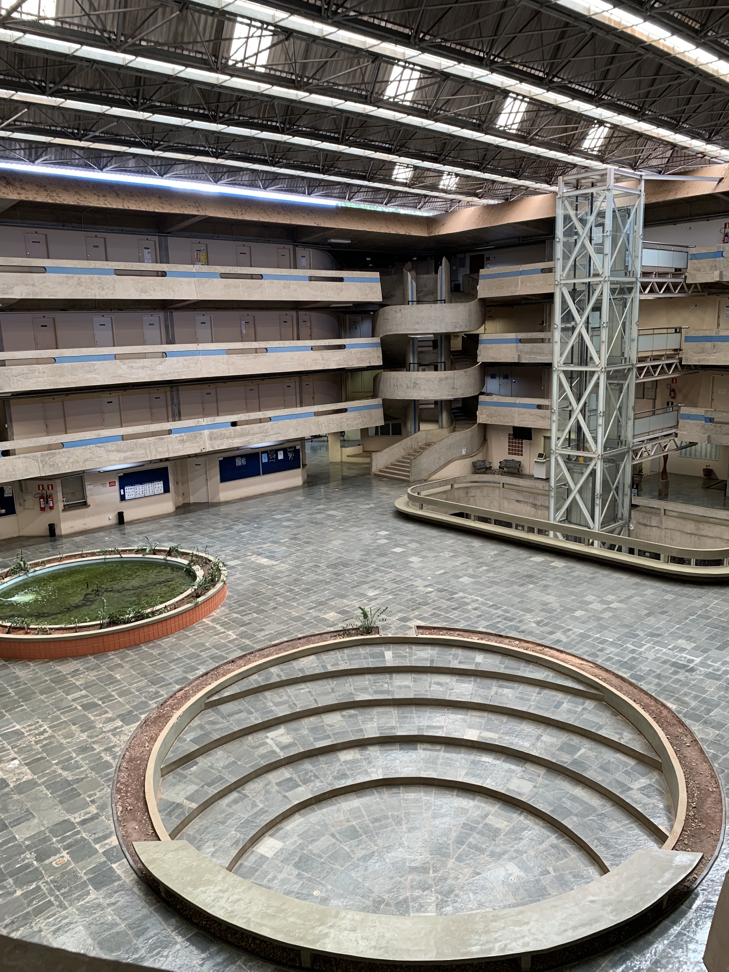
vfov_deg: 67.3
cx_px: 364
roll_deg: +1.1
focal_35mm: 26
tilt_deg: -10.2
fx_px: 730
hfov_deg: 53.1
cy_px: 486
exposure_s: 1/90
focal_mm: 4.25
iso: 100
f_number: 1.8
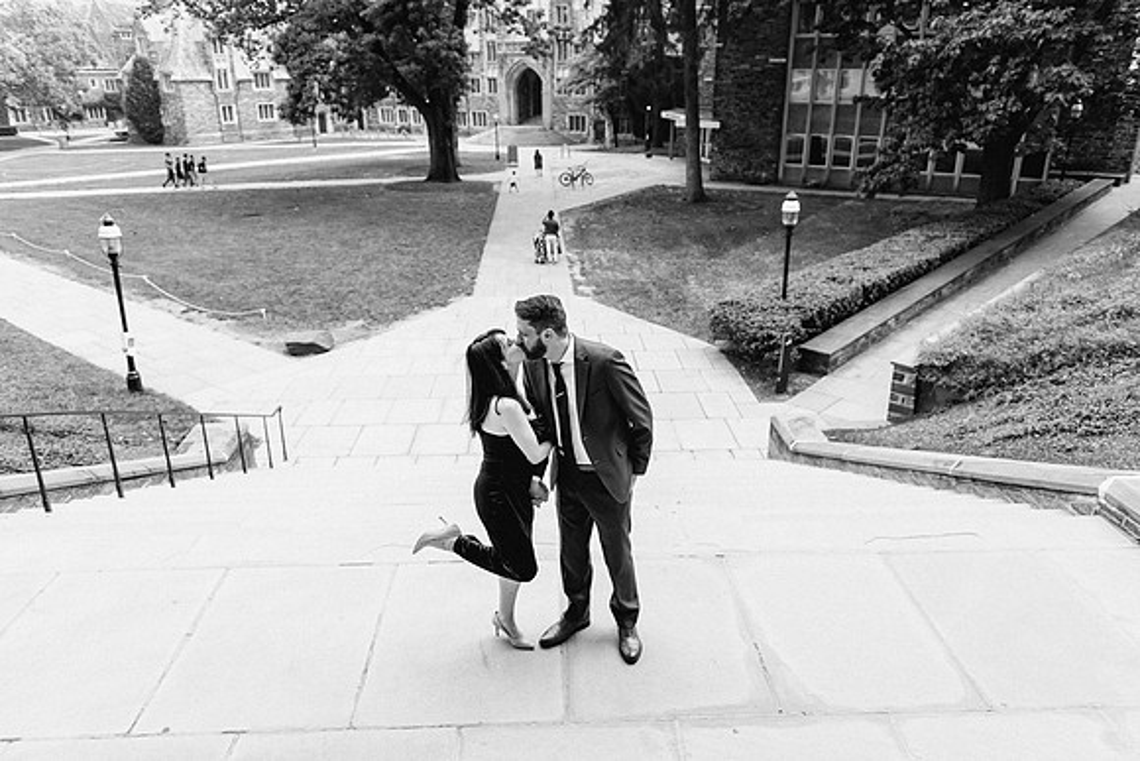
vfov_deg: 50.2
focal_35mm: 26
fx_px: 811
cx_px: 576
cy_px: 374
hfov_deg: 70.2
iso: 400
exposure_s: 1/500
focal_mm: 24
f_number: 2.8
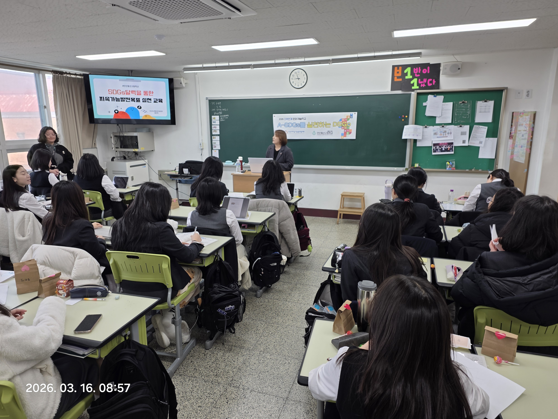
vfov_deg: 58.9
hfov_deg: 73.9
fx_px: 371
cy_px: 210
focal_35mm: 23
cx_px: 279
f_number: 1.7
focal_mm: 6.25
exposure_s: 1/120
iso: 64
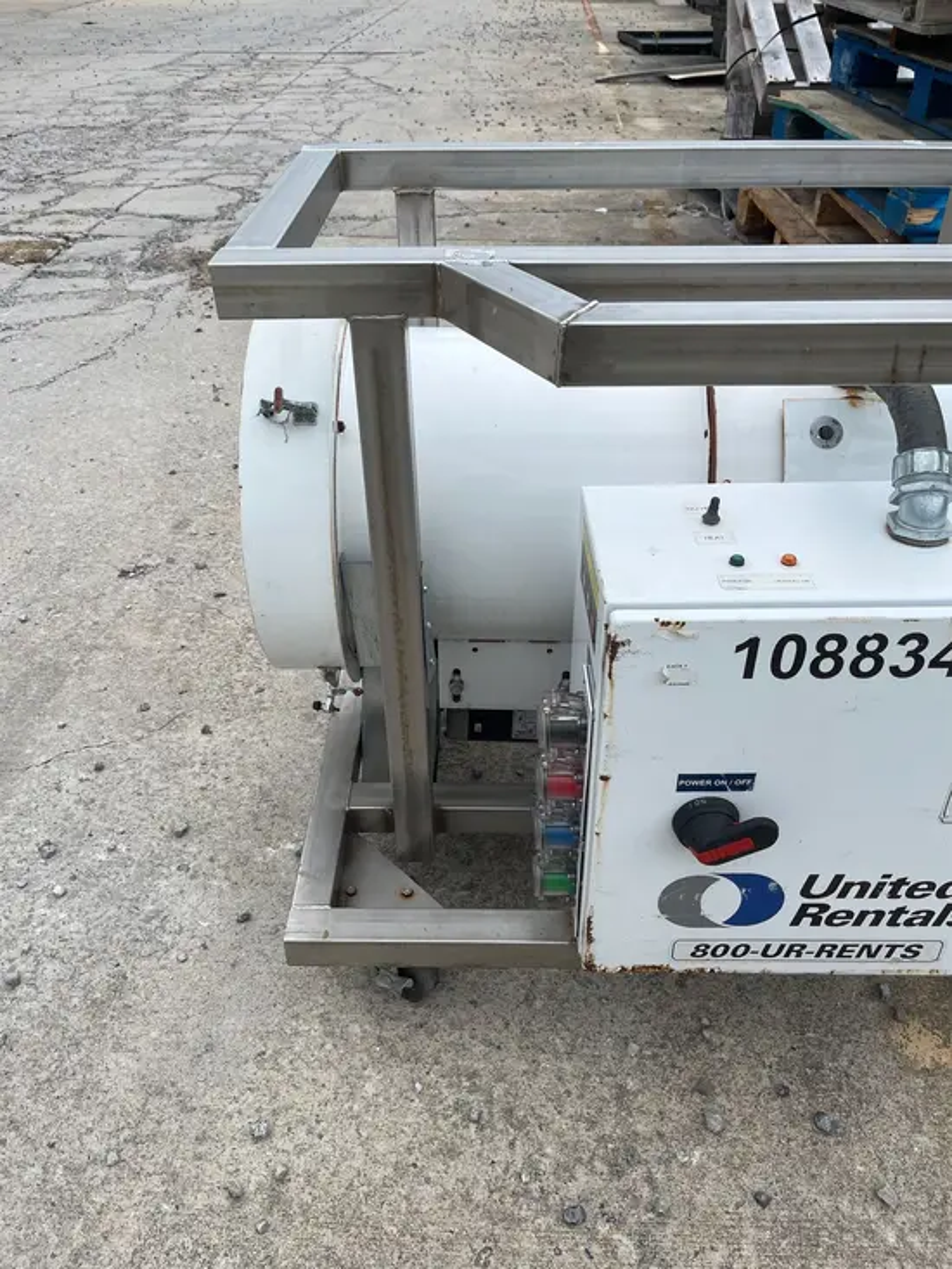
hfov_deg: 53.1
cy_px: 634
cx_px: 476
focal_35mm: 26
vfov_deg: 67.3
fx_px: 953
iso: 50
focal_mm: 5.1
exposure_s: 1/2179
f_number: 1.6
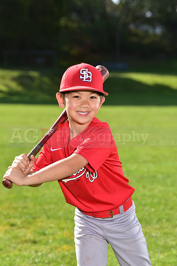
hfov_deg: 11.4
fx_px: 884
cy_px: 133
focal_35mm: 120
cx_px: 88
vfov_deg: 17.1
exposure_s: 1/250
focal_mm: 120
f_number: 5.6
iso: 100
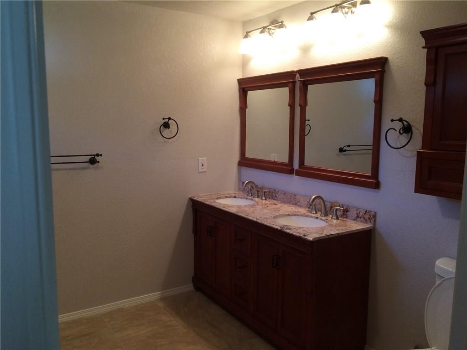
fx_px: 391
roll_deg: +0.0
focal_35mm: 29
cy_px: 175
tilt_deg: -8.0
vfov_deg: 48.2
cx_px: 234
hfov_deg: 61.7
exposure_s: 1/30
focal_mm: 4.15
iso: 125
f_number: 2.2
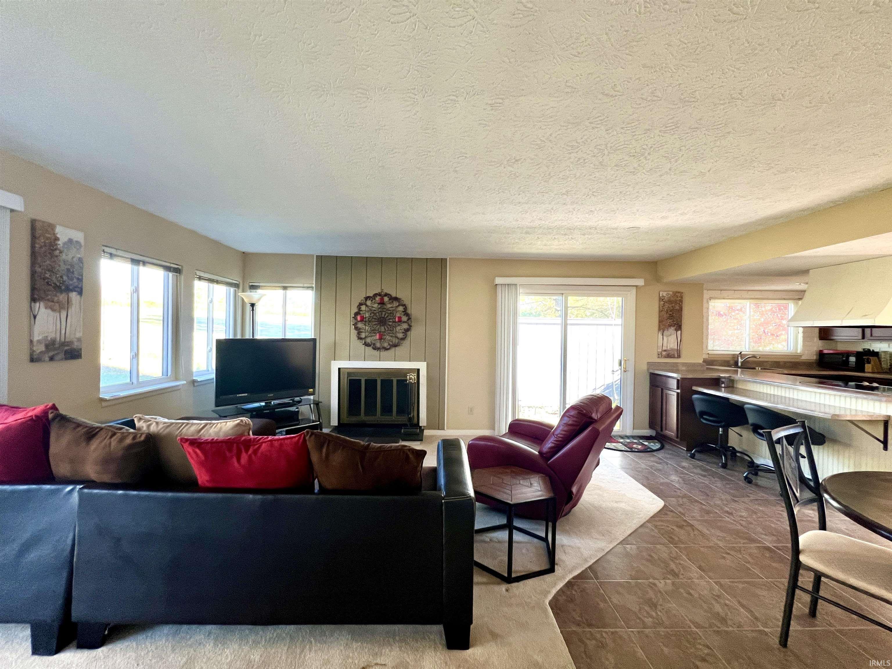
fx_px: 335
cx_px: 446
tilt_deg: -0.3
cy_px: 334
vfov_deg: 89.9
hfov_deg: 106.2
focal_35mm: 13
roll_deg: -0.8
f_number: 1.8
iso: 200
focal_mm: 1.57
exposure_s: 1/99
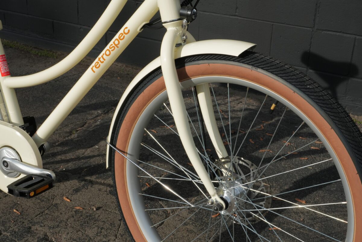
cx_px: 181
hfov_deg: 40.0
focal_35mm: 50
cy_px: 121
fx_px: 498
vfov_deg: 27.3
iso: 400
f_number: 16
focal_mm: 33
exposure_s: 1/125
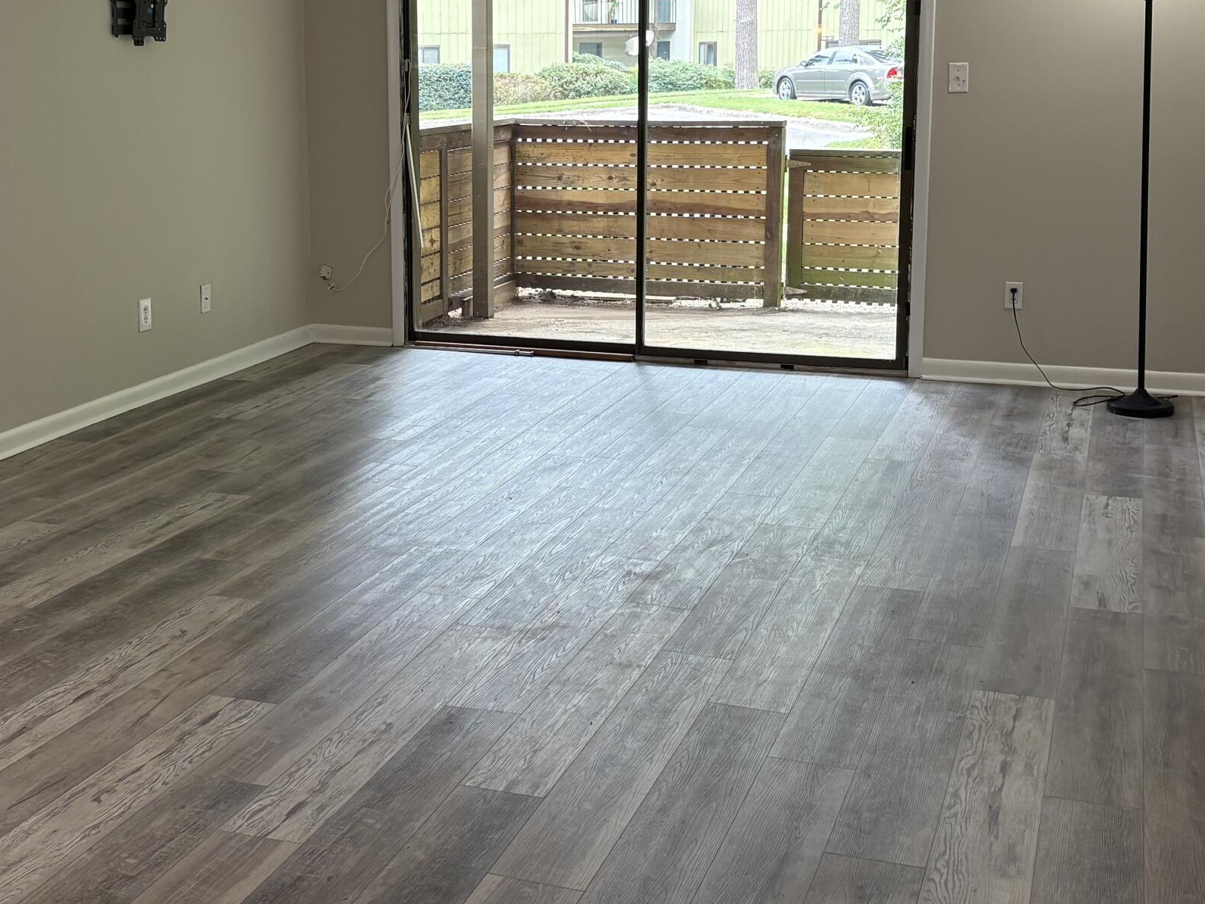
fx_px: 1706
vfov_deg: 29.5
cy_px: 313
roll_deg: +0.1
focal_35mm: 49
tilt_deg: -8.7
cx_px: 484
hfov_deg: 38.8
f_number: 1.6
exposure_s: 1/60
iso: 80
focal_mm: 5.96
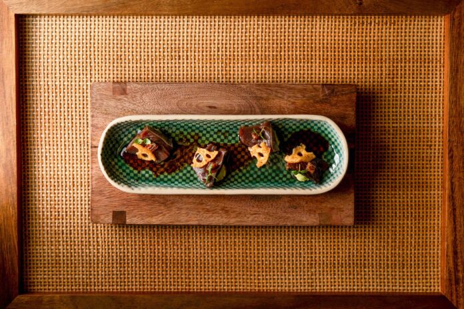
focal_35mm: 50
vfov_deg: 27.0
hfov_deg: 39.6
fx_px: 644
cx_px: 232
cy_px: 154
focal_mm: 50
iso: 500
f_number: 5.6
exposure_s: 1/100
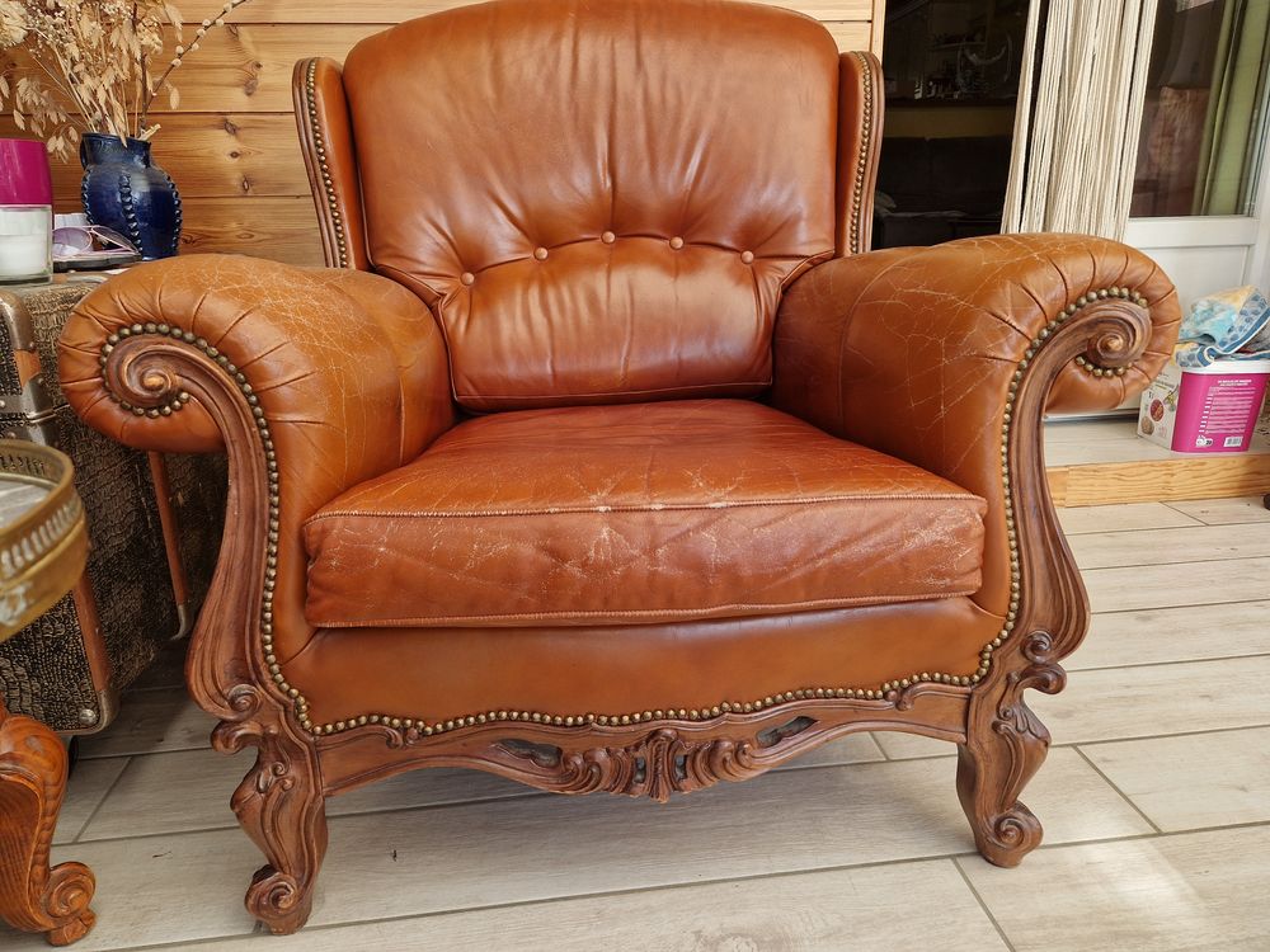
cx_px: 635
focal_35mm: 23
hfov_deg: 73.9
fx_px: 844
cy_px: 476
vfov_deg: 58.9
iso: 50
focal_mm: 5.4
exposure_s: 1/180
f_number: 1.8
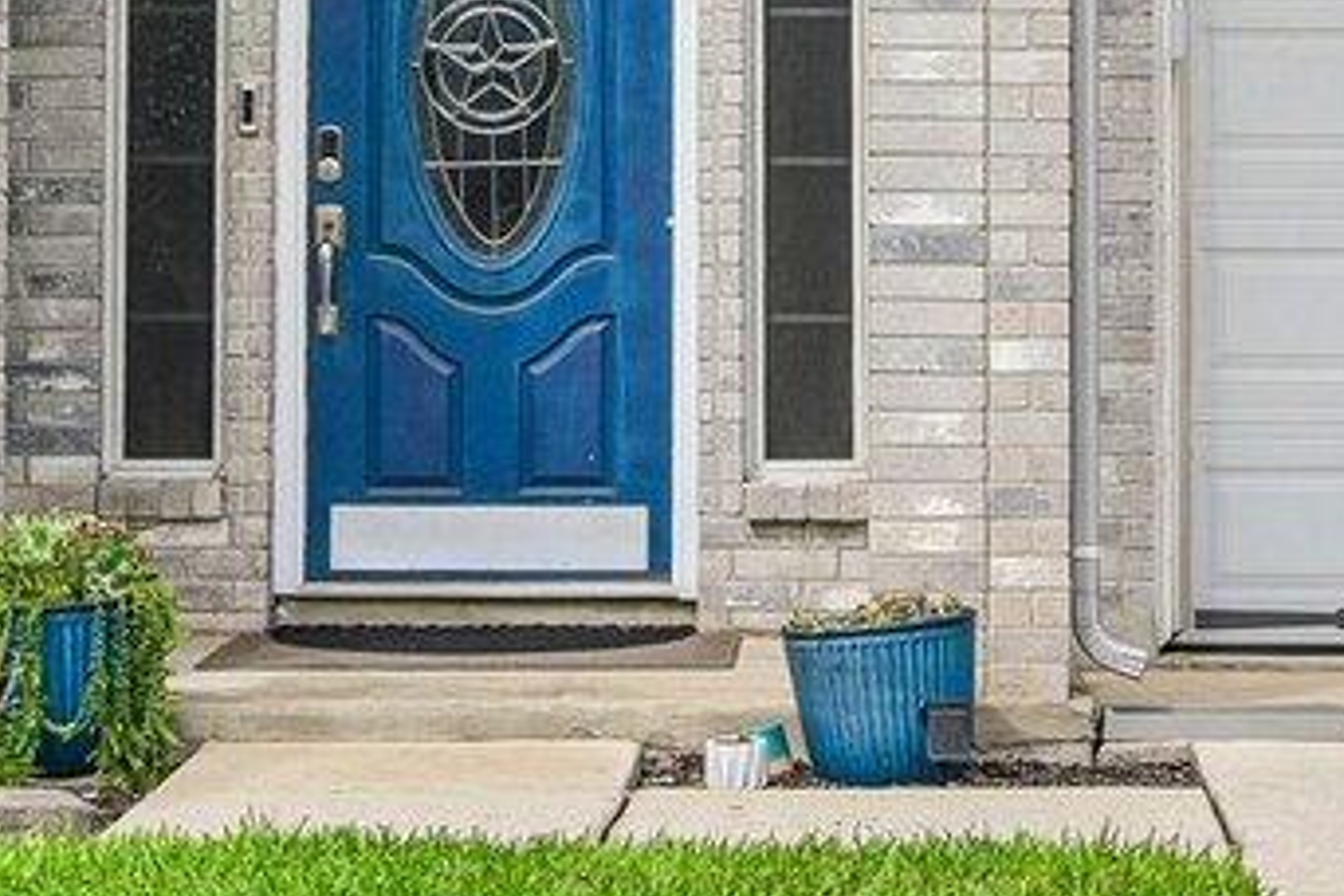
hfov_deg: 16.0
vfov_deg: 9.9
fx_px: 4778
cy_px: -939
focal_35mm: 128
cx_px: 967
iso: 400
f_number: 8
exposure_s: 1/500
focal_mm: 27
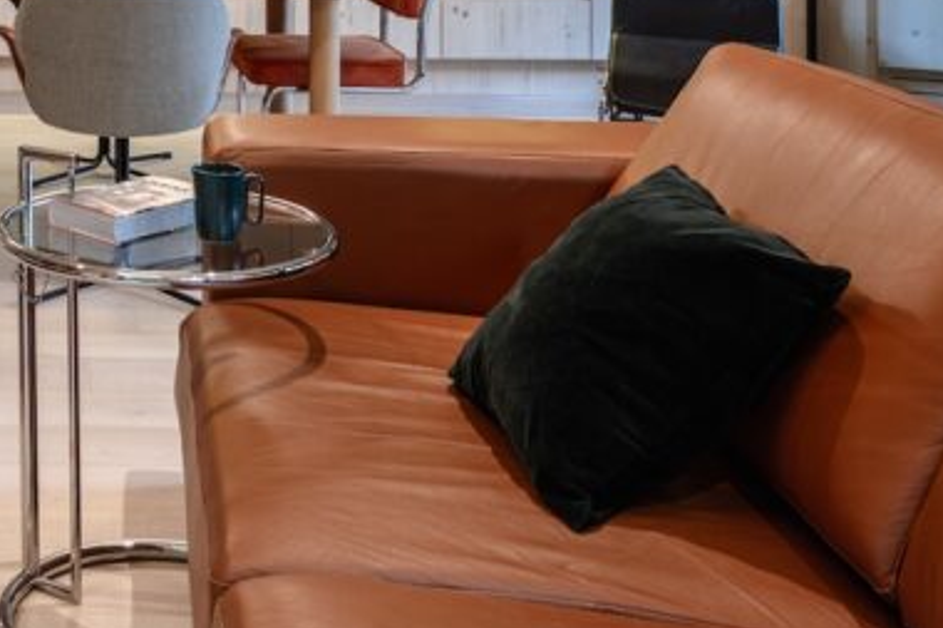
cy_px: -271
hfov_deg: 30.1
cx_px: -84
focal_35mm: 60
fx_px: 1571
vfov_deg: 20.0
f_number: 10
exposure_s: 1/6
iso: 100
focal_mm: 19
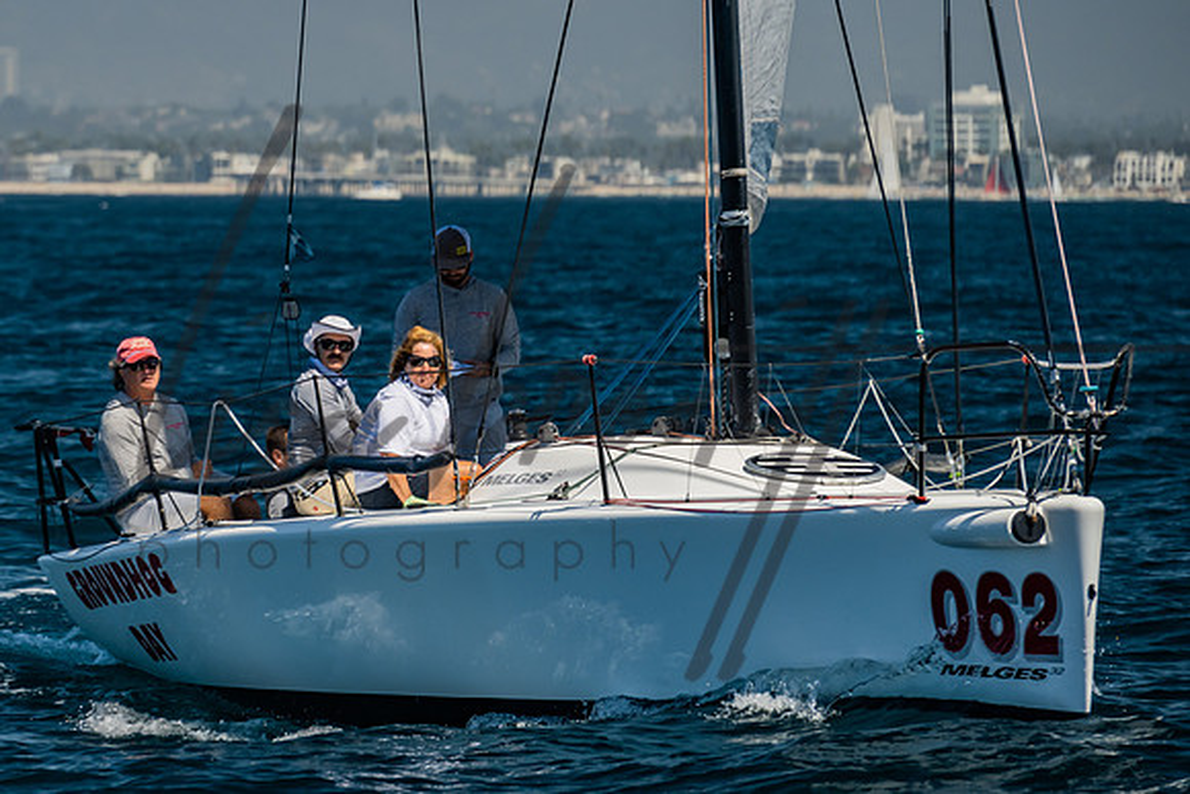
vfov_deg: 4.0
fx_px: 11369
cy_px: 248
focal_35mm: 344
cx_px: 283
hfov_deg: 6.0
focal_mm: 200
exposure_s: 1/640
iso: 160
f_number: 6.3
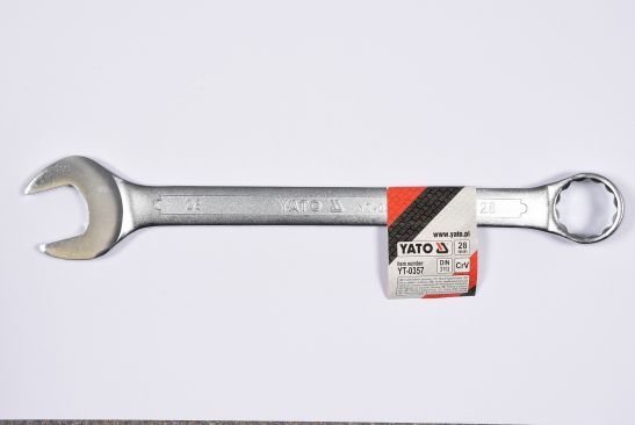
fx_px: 1324
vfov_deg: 18.2
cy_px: 212
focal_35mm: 75
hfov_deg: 27.0
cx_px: 318
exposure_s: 1/125
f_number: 14
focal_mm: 50
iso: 250
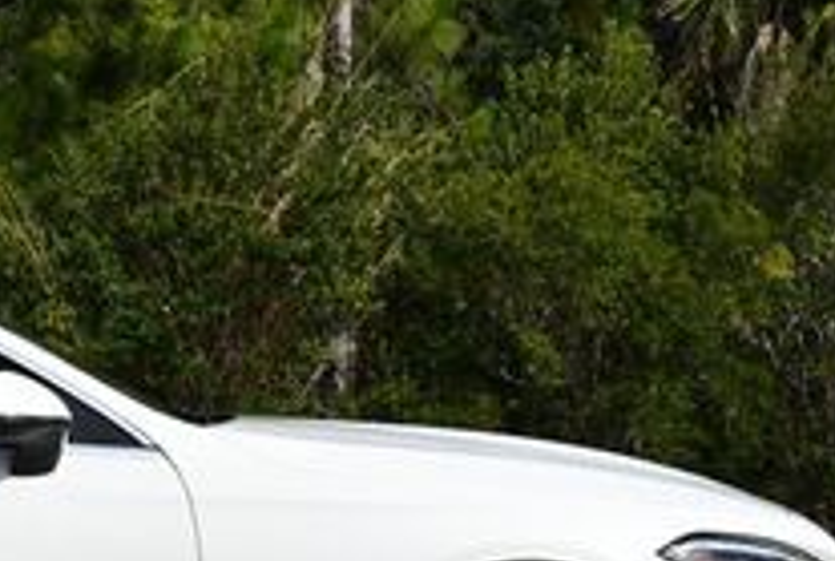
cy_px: 270
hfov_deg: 11.5
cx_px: -274
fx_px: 4021
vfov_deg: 8.0
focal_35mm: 173
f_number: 9
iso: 100
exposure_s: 1/320
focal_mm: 28
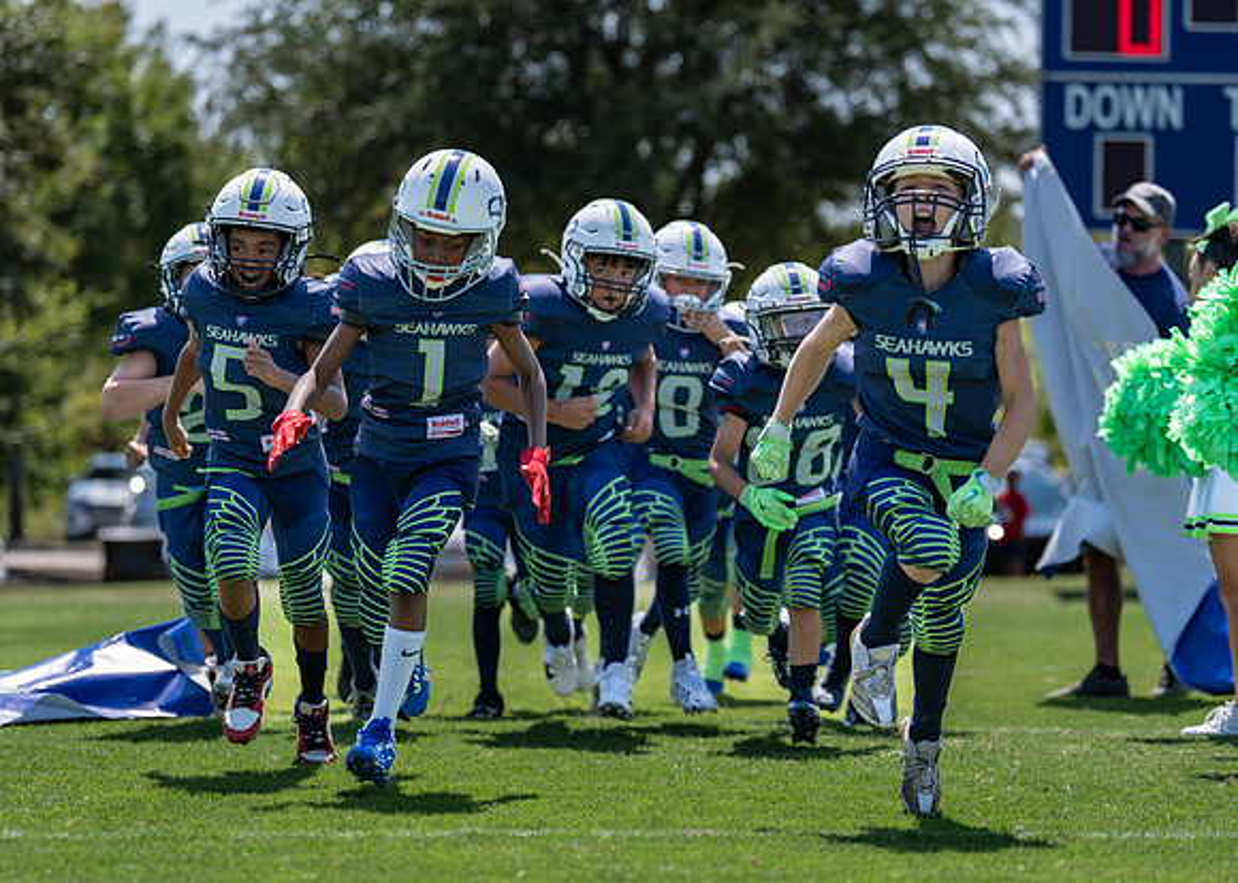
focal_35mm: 132
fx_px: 4623
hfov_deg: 15.3
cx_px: 584
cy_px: 488
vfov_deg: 10.9
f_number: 2.8
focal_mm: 113
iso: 100
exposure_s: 1/1250
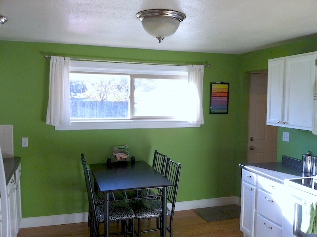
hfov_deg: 52.7
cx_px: 158
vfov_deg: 40.6
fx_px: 320
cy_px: 118
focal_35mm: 35
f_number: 2.8
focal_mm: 3.85
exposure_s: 1/120
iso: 100
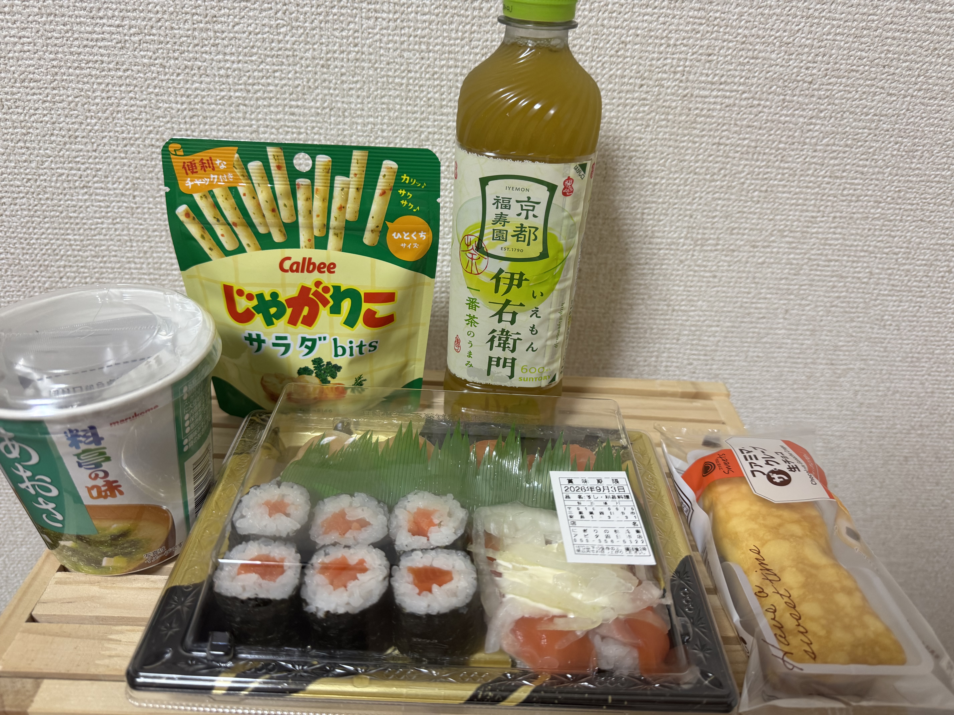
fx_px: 661
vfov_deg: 56.8
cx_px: 477
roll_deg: -4.5
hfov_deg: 71.6
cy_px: 358
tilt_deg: -31.6
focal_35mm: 24
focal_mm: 6.76
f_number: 1.78
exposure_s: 1/60
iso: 200
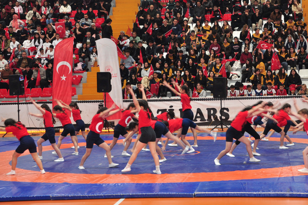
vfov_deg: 16.6
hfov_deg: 24.7
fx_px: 701
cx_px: 189
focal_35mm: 82
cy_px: 83
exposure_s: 1/60
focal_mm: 44
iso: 400
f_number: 4.5
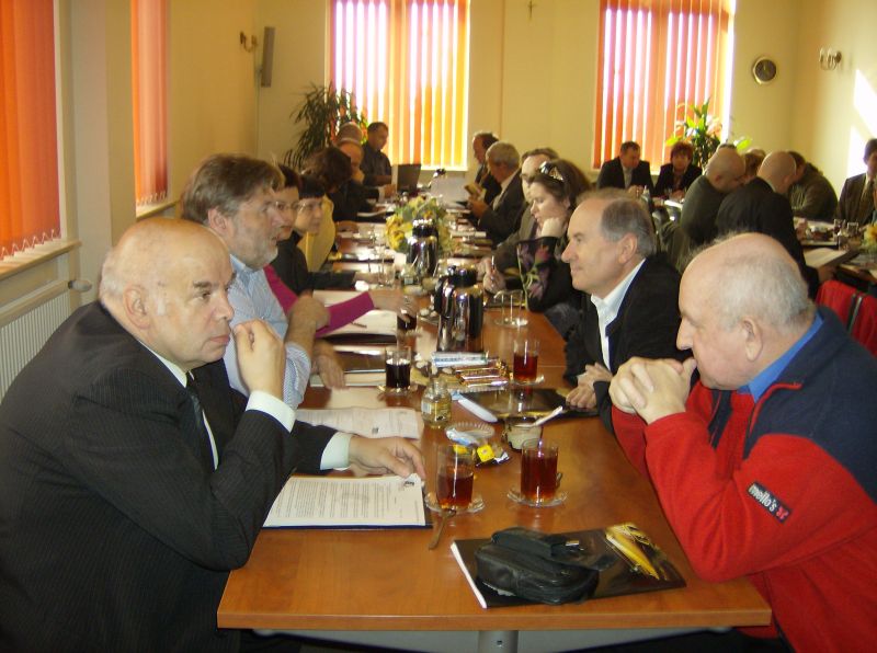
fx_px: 910
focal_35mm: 36
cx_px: 438
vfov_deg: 39.5
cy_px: 326
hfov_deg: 51.5
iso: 200
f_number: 2.8
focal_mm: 6
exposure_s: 1/60
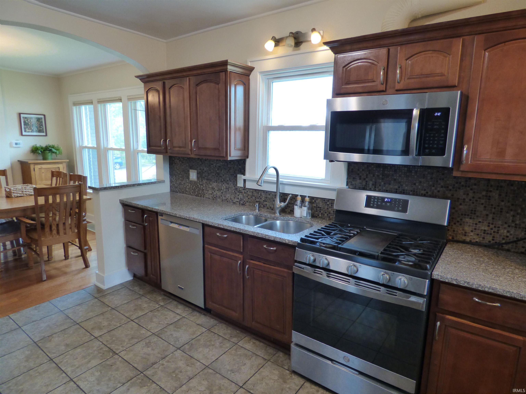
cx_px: 263
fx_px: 304
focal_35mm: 20
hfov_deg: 81.7
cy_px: 197
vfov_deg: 66.0
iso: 400
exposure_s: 1/40
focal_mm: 3.58
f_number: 2.8
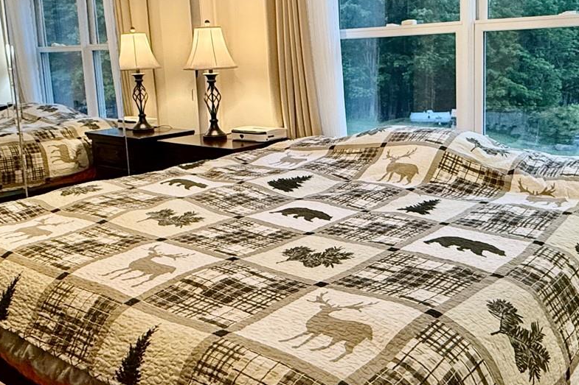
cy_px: 148
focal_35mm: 38
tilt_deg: -8.0
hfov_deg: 50.5
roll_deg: +2.4
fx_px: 611
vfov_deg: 34.9
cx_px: 334
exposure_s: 1/120
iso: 400
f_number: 2.2
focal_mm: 2.22
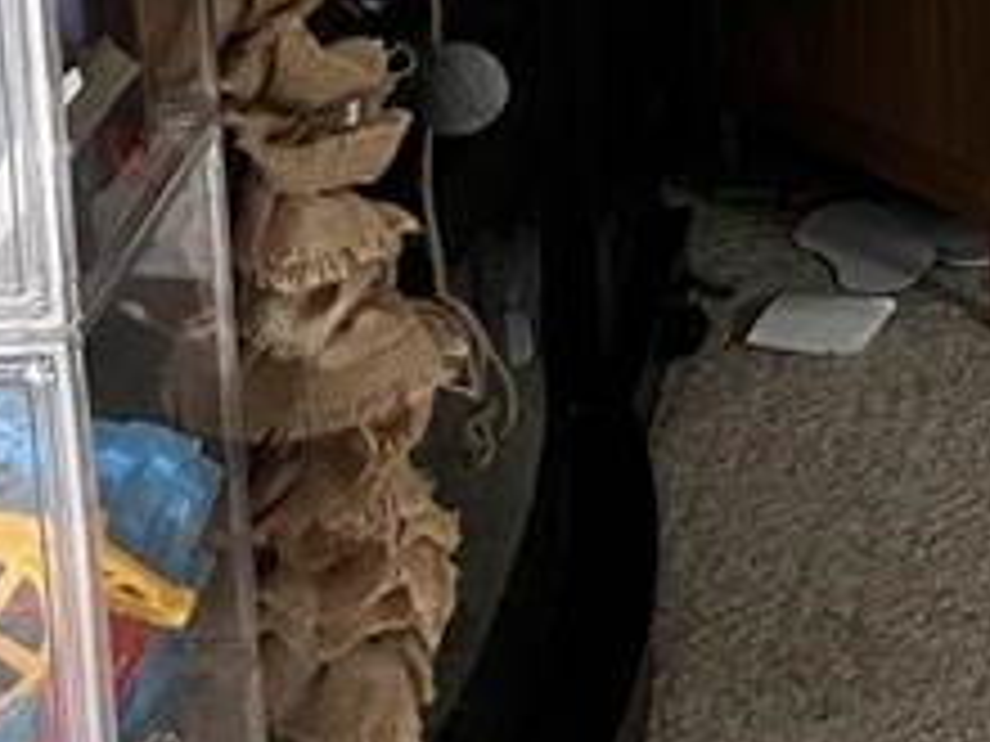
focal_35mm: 121
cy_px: -760
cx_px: 1296
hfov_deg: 15.5
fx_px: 3461
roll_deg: +1.3
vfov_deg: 11.1
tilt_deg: -8.7
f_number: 1.5
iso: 500
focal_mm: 5.7
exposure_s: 1/30
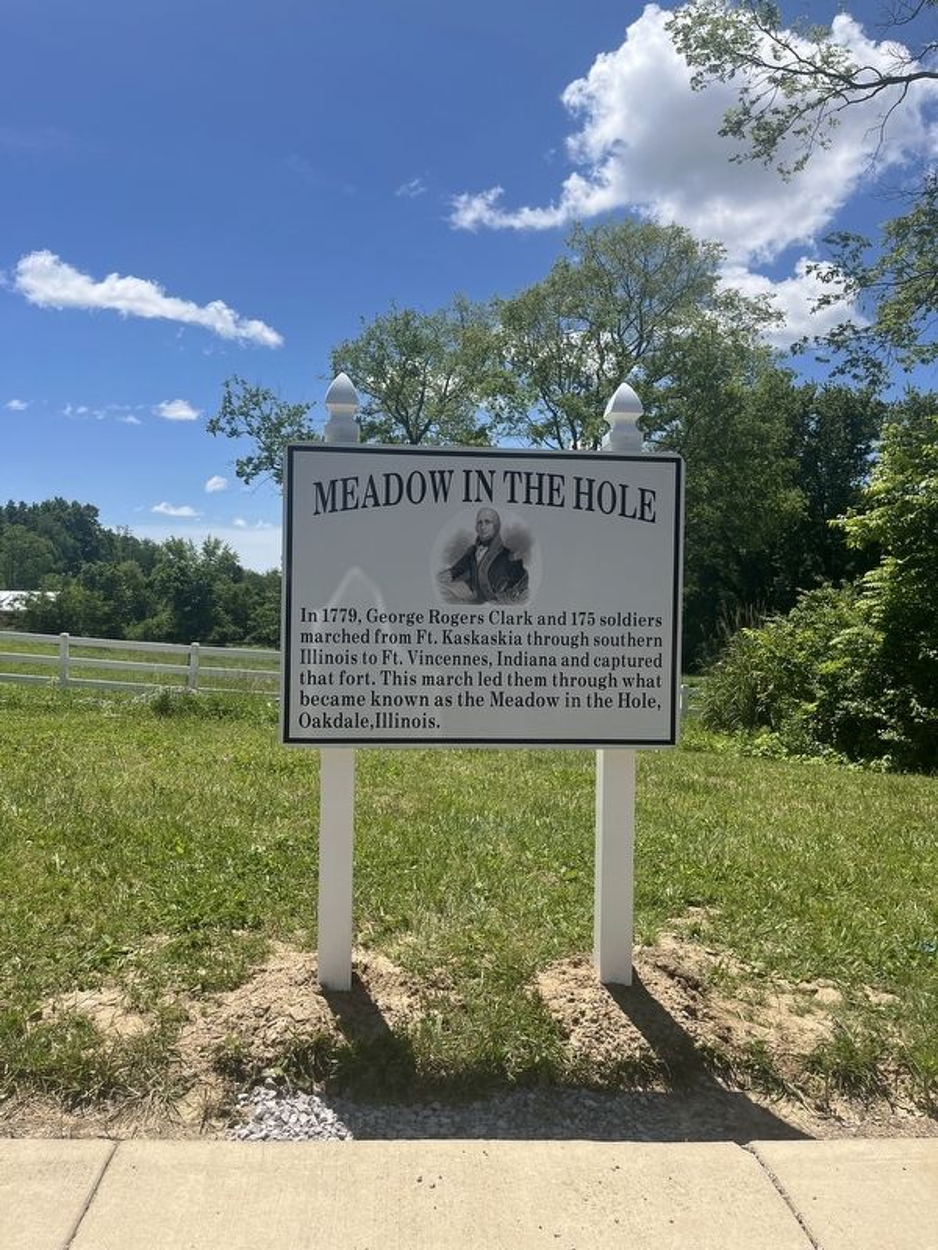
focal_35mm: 26
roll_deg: -0.9
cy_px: 625
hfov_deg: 53.1
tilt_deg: -0.5
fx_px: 939
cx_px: 469
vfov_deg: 67.3
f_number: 1.6
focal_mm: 5.1
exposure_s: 1/4149
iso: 50
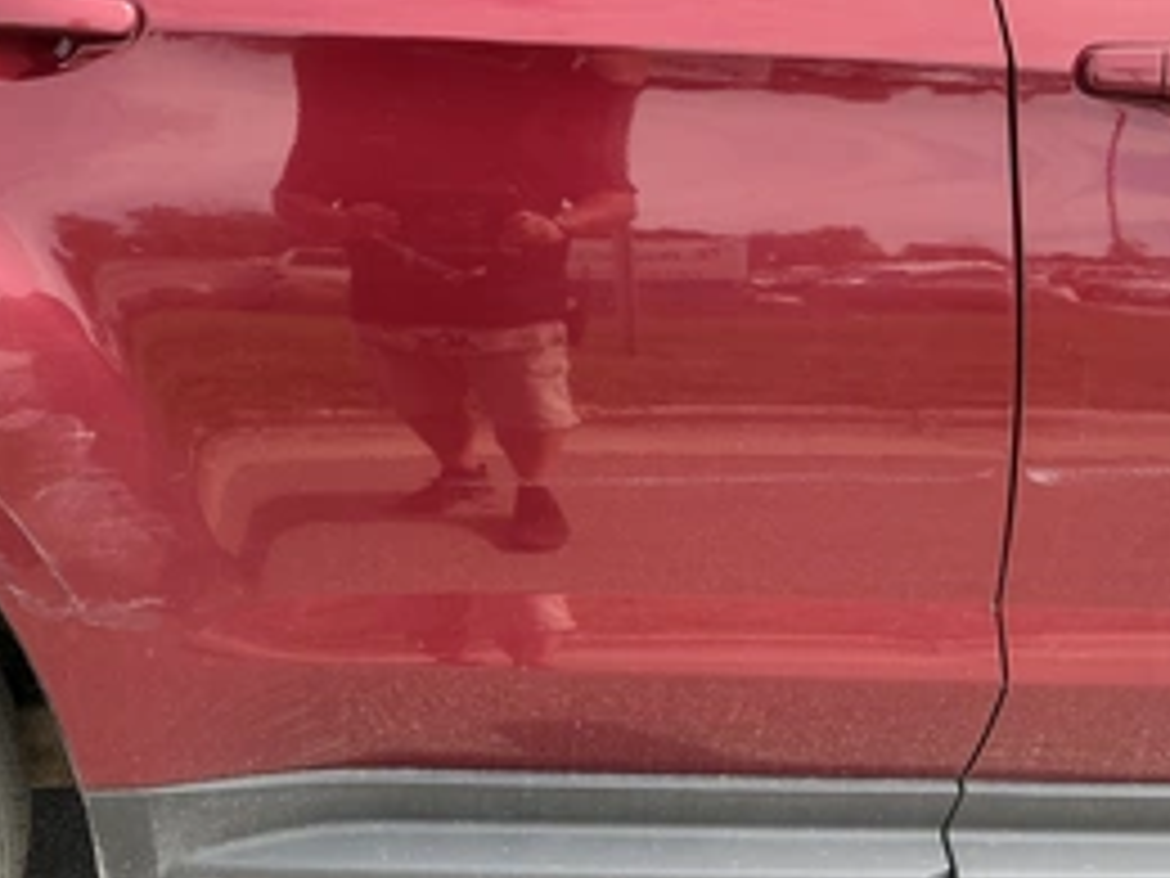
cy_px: 369
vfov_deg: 33.5
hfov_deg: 42.9
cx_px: 342
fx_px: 1453
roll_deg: +1.7
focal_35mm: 43
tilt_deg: -11.7
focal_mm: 3
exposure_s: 1/280
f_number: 1.8
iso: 25
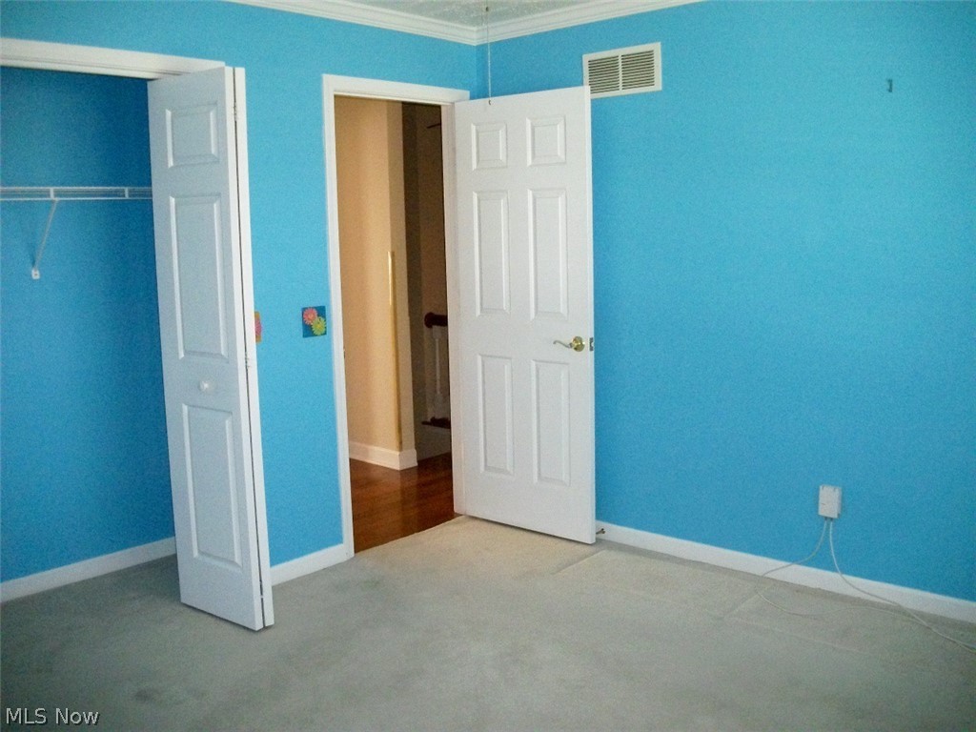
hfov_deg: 56.8
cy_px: 366
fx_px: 902
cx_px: 488
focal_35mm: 32
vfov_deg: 44.2
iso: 400
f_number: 2.9
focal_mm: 5.7
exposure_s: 1/125
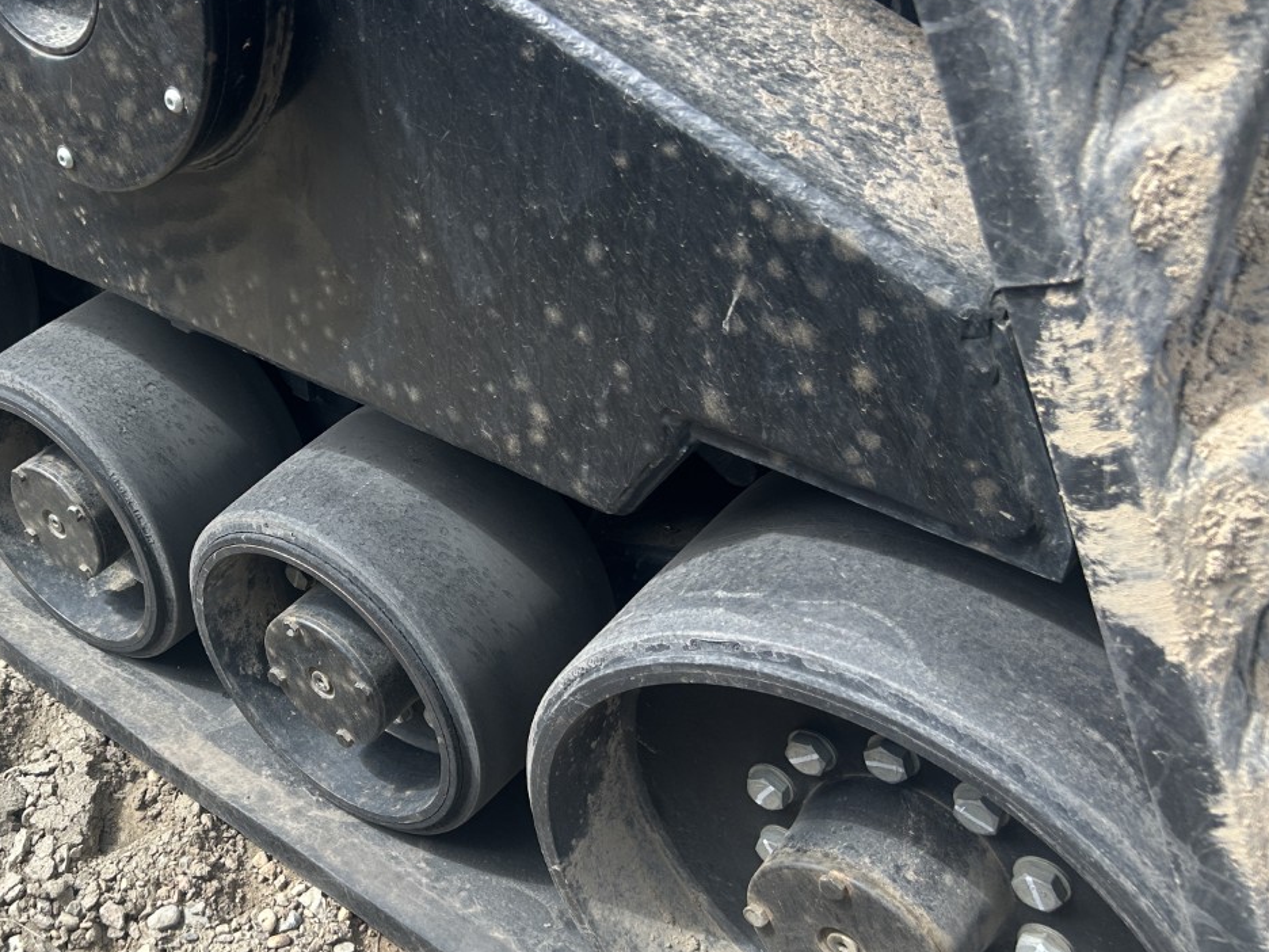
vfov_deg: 36.0
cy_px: 495
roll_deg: +7.4
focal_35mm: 40
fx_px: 1466
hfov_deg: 45.0
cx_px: 296
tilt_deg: -42.0
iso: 50
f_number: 1.5
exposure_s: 1/1159
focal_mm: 5.7
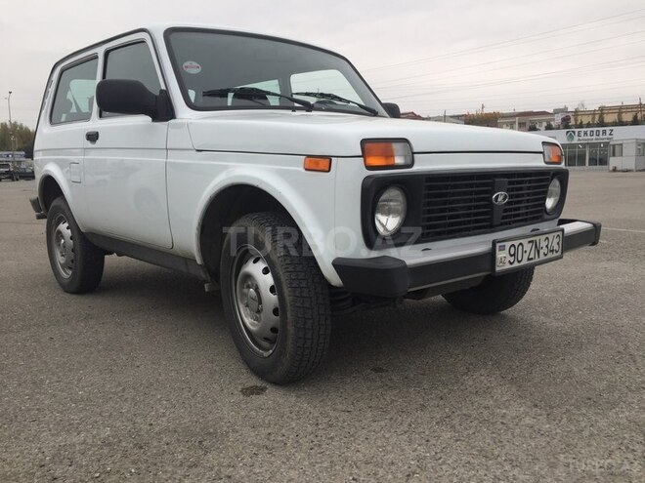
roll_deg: +0.1
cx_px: 322
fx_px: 540
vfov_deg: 48.2
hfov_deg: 61.7
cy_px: 242
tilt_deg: -6.9
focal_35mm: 29
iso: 32
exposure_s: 1/421
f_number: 2.2
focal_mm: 4.15
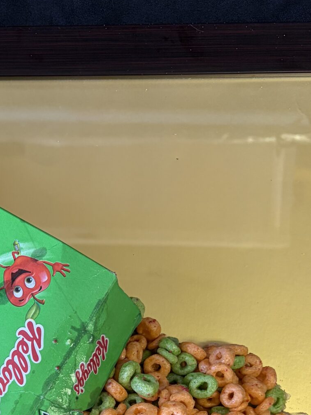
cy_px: 392
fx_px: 791
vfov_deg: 28.0
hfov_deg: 20.9
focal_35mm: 66
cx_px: -53
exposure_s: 1/120
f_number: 1.6
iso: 100
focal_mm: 5.96
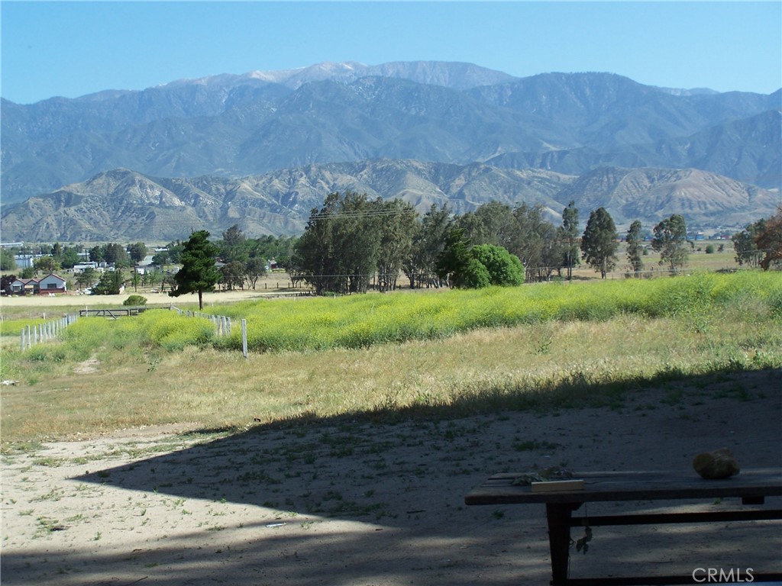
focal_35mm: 67
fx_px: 1514
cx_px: 391
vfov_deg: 21.9
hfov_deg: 29.0
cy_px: 293
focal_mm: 11.1
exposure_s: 1/1000
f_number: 3.2
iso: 80
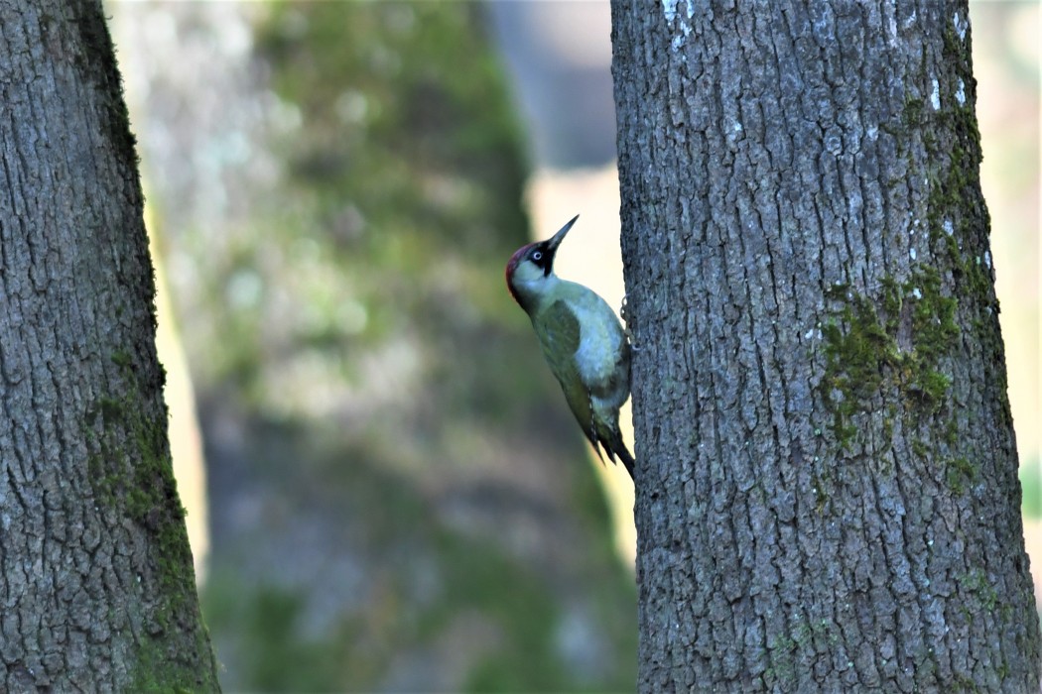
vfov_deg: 3.1
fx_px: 13024
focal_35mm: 450
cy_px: 347
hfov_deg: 4.6
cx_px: 521
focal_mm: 300
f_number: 2.8
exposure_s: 1/500
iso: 500
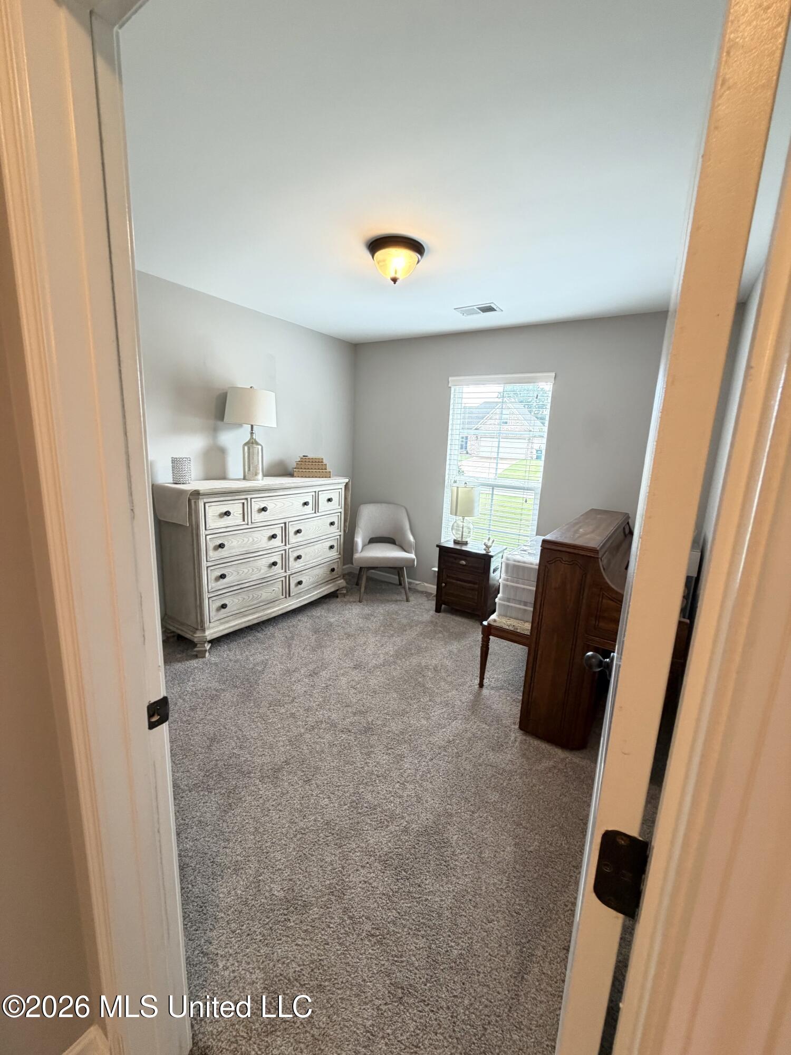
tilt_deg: -12.9
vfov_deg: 102.1
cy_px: 528
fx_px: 427
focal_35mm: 14
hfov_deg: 85.7
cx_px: 396
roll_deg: -3.4
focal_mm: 2.22
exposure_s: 1/60
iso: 200
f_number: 2.2
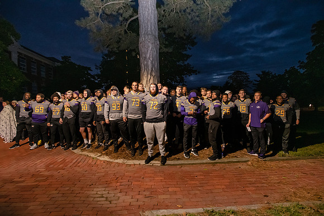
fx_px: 153
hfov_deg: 93.3
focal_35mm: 17
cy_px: 108
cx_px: 162
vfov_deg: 70.5
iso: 5000
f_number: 5
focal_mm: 17
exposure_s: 1/40
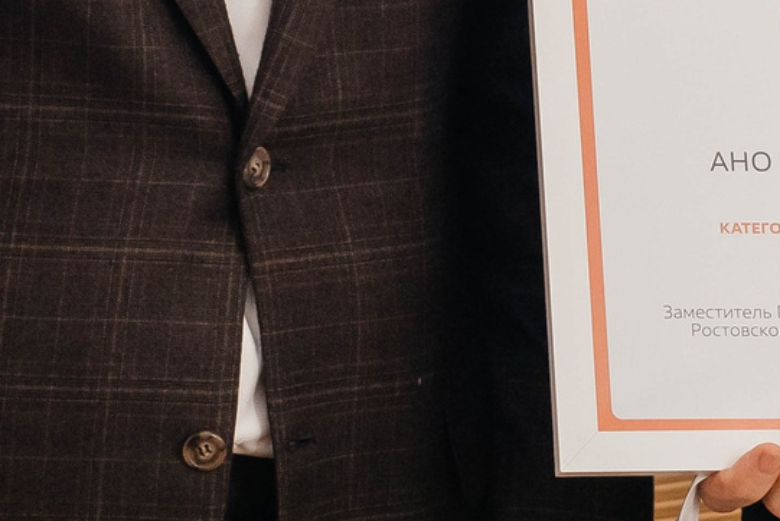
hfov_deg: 6.2
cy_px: -286
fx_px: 7173
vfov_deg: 4.1
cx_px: 394
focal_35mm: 331
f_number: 4.5
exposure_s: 1/100
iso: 1250
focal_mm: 70
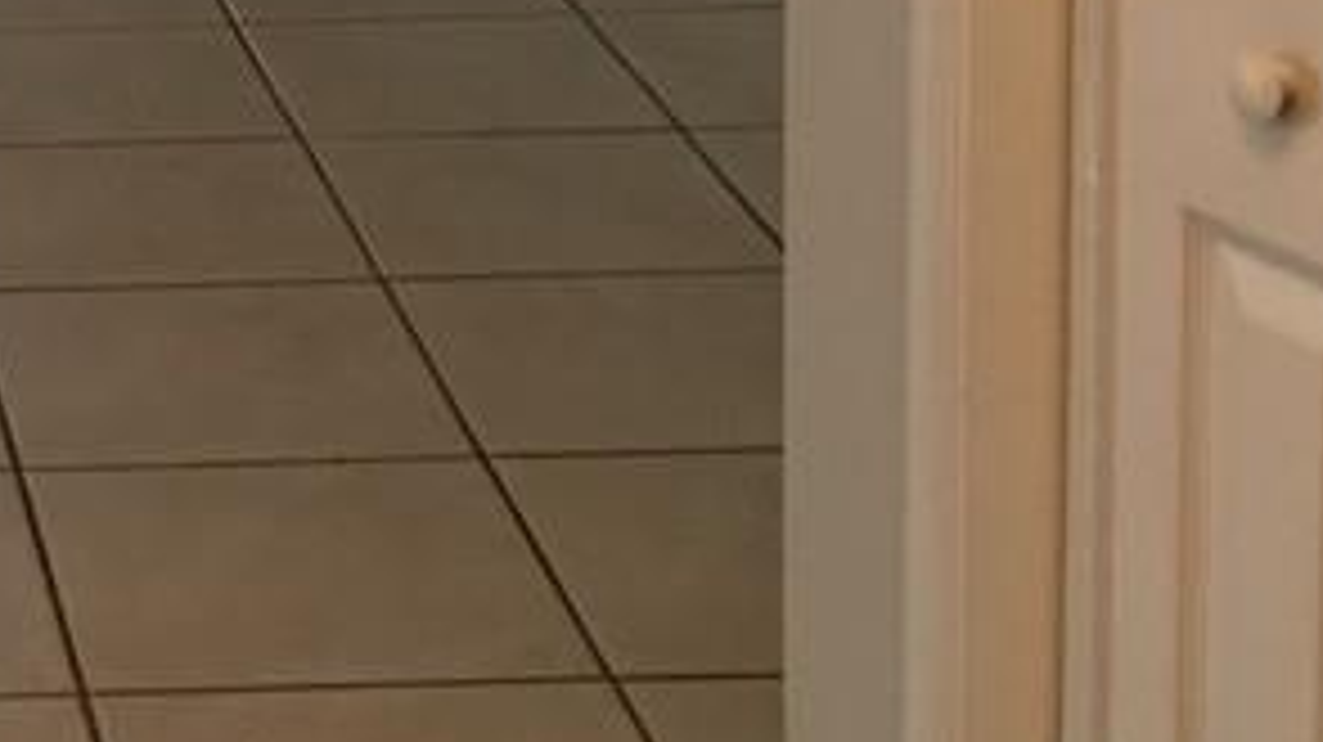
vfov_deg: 10.4
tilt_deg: -8.0
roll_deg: +2.3
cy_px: -567
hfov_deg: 18.1
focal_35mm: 110
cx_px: -410
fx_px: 3857
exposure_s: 1/15
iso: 64
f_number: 2.2
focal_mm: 4.15
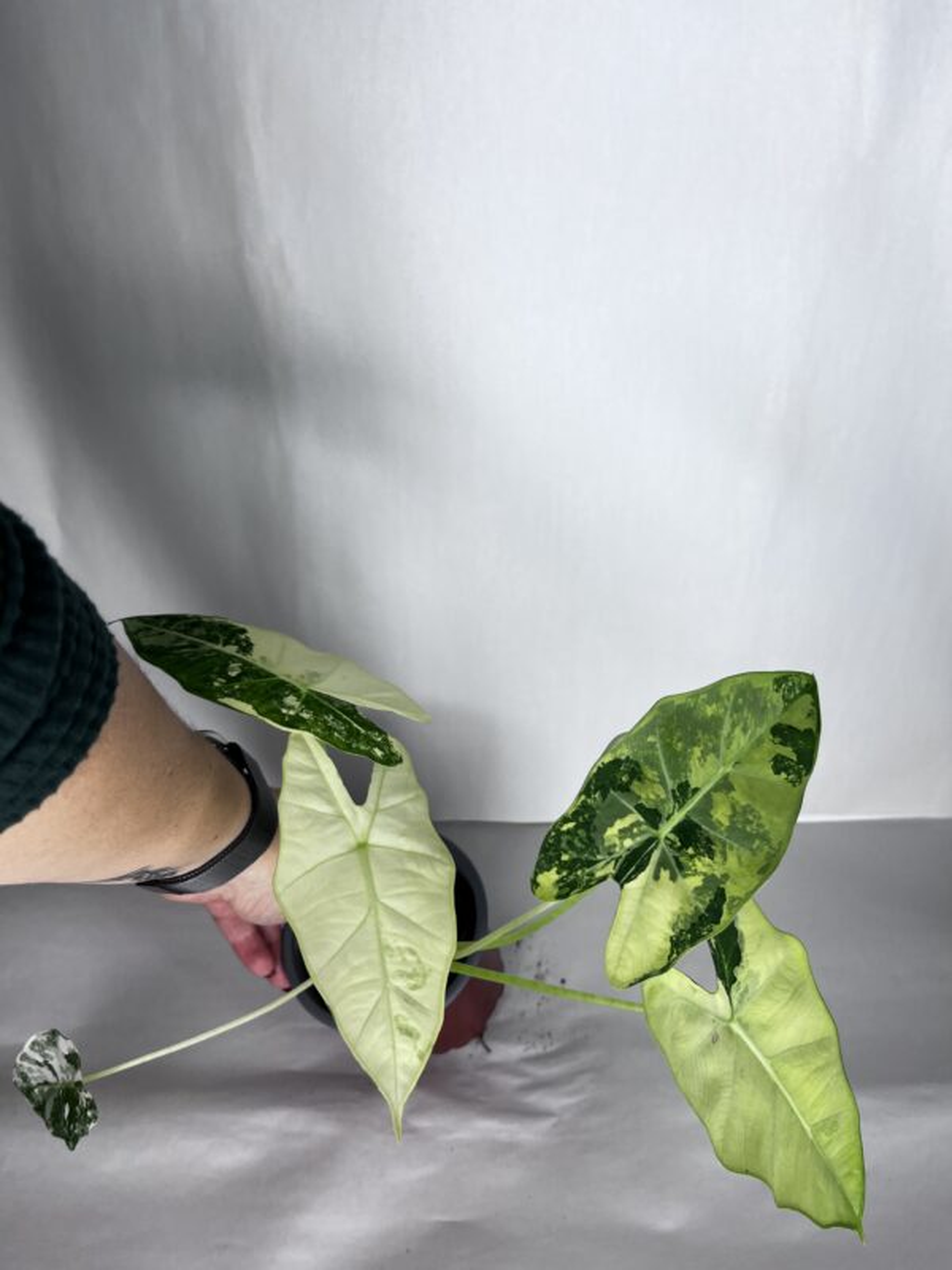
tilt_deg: -37.8
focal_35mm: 26
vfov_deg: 67.3
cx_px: 476
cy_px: 635
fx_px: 953
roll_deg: -0.5
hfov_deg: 53.1
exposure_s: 1/322
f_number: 1.6
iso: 50
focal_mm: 5.1
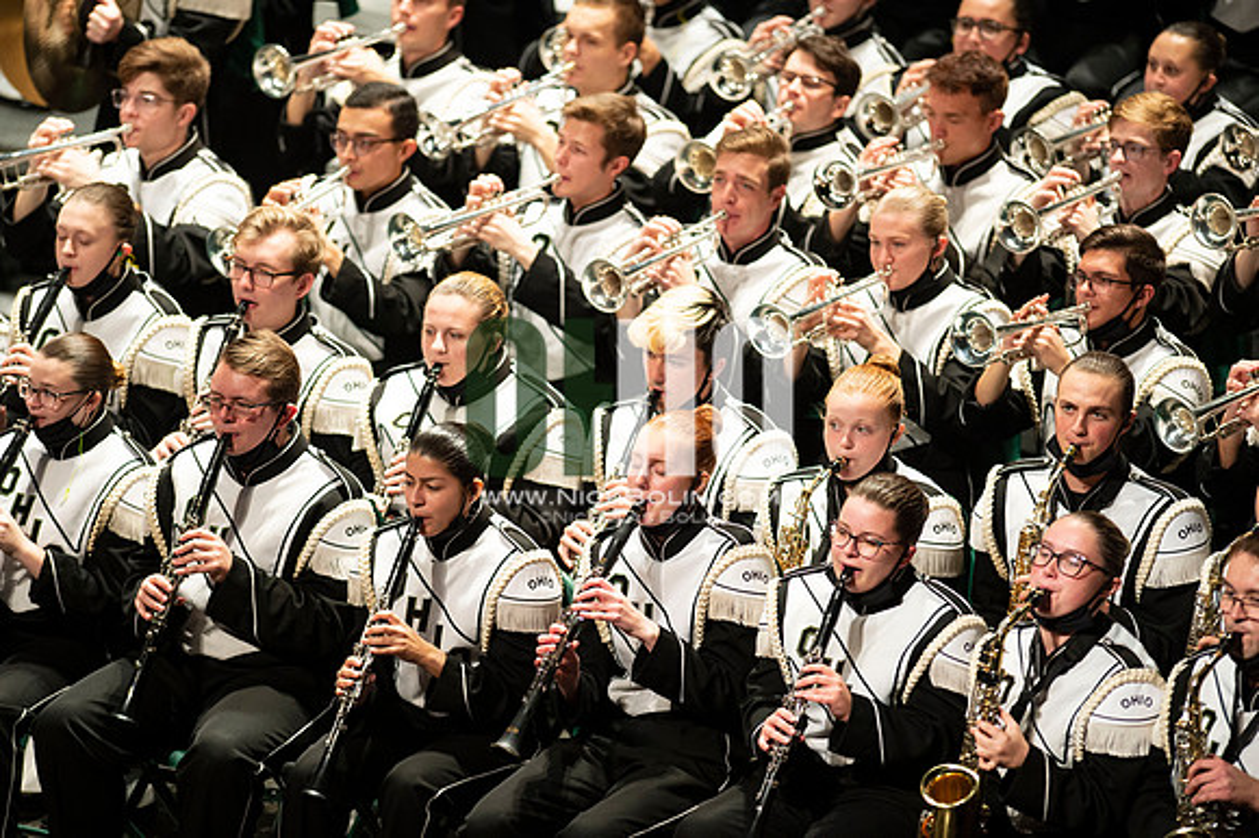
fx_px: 10485
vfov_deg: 4.6
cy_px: 419
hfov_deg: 6.9
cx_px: 630
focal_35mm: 300
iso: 3200
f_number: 2.8
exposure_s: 1/500
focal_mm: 300
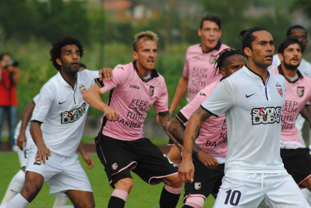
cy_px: 104
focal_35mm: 315
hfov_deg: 6.5
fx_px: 2725
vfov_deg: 4.4
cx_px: 156
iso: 1600
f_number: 6.3
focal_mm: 210
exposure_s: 1/2500
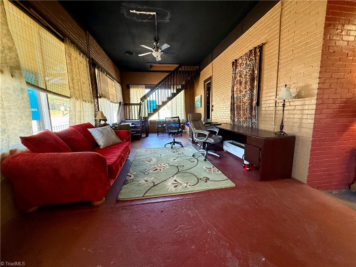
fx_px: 144
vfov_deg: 85.7
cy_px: 134
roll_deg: +1.3
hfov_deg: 102.1
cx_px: 178
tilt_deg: -8.1
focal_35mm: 14
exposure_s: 1/81
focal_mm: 2.22
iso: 320
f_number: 2.2
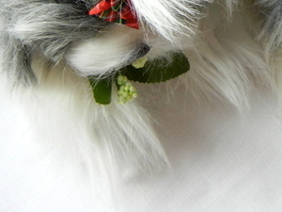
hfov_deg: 24.2
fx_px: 652
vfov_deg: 17.3
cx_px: 209
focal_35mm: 80
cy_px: -65
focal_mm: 5.4
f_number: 3.5
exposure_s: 1/30
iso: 178
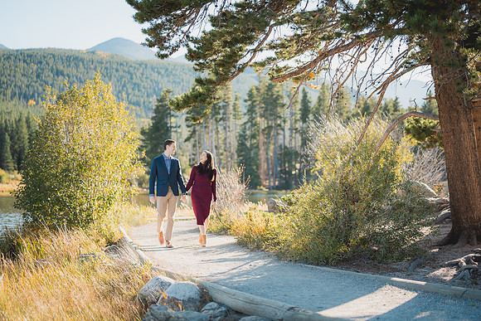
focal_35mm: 53
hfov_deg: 37.6
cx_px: 240
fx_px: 706
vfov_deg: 25.6
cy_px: 160
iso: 100
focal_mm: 50
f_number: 1.4
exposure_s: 1/1250
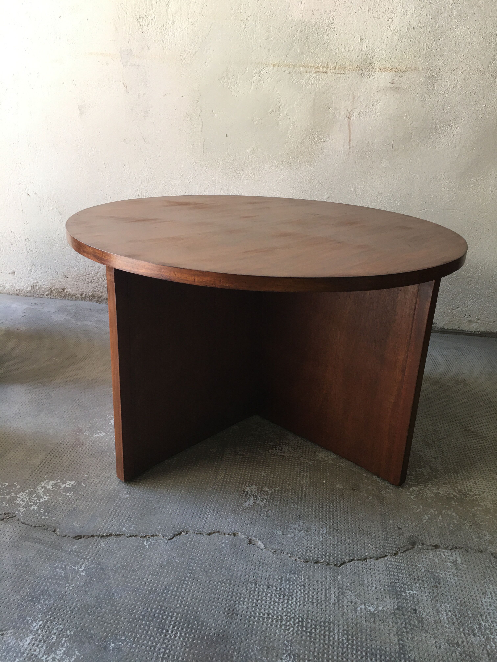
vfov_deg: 61.7
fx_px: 555
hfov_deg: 48.2
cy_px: 331
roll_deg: -1.9
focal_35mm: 29
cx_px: 248
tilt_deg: -21.9
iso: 25
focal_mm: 4.15
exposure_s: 1/33
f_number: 2.2
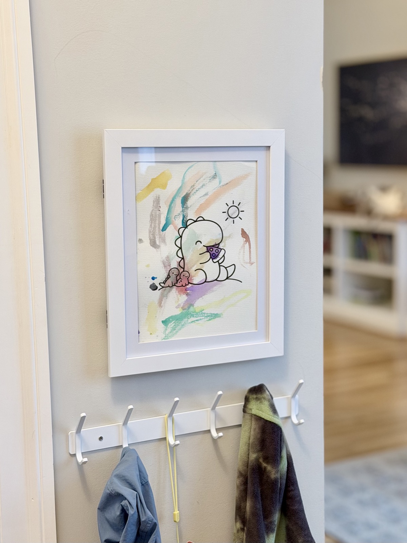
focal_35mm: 48
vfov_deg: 39.7
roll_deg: +0.9
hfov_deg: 30.3
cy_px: 272
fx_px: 752
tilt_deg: -9.1
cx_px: 204
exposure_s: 1/60
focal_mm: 6.76
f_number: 1.78
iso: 250
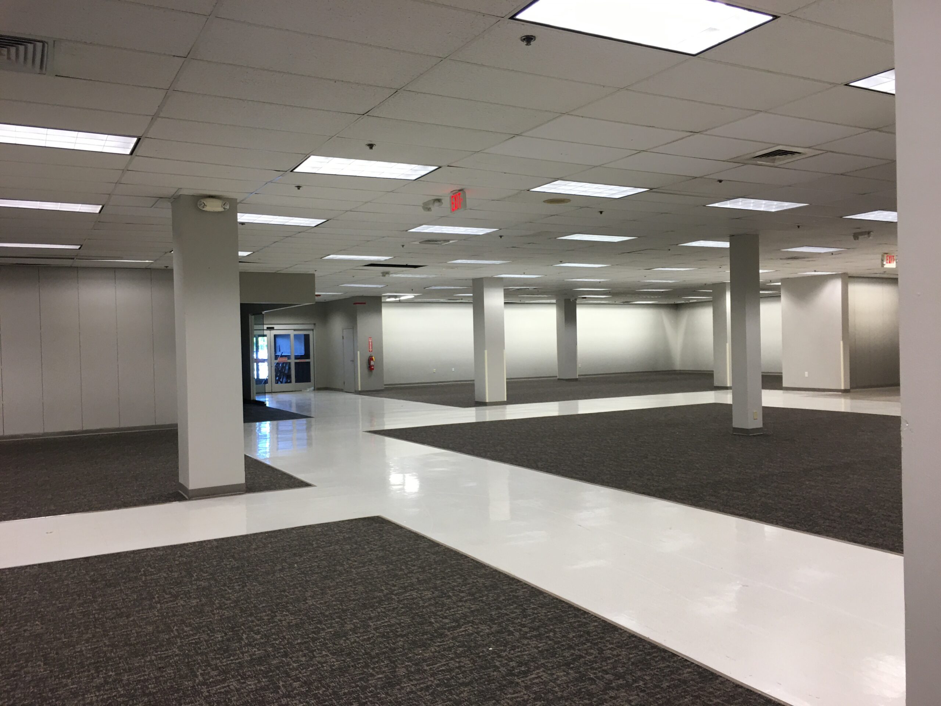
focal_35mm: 29
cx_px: 470
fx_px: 788
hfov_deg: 61.7
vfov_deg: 48.2
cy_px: 353
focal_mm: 4.15
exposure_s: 1/30
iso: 25
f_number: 2.2
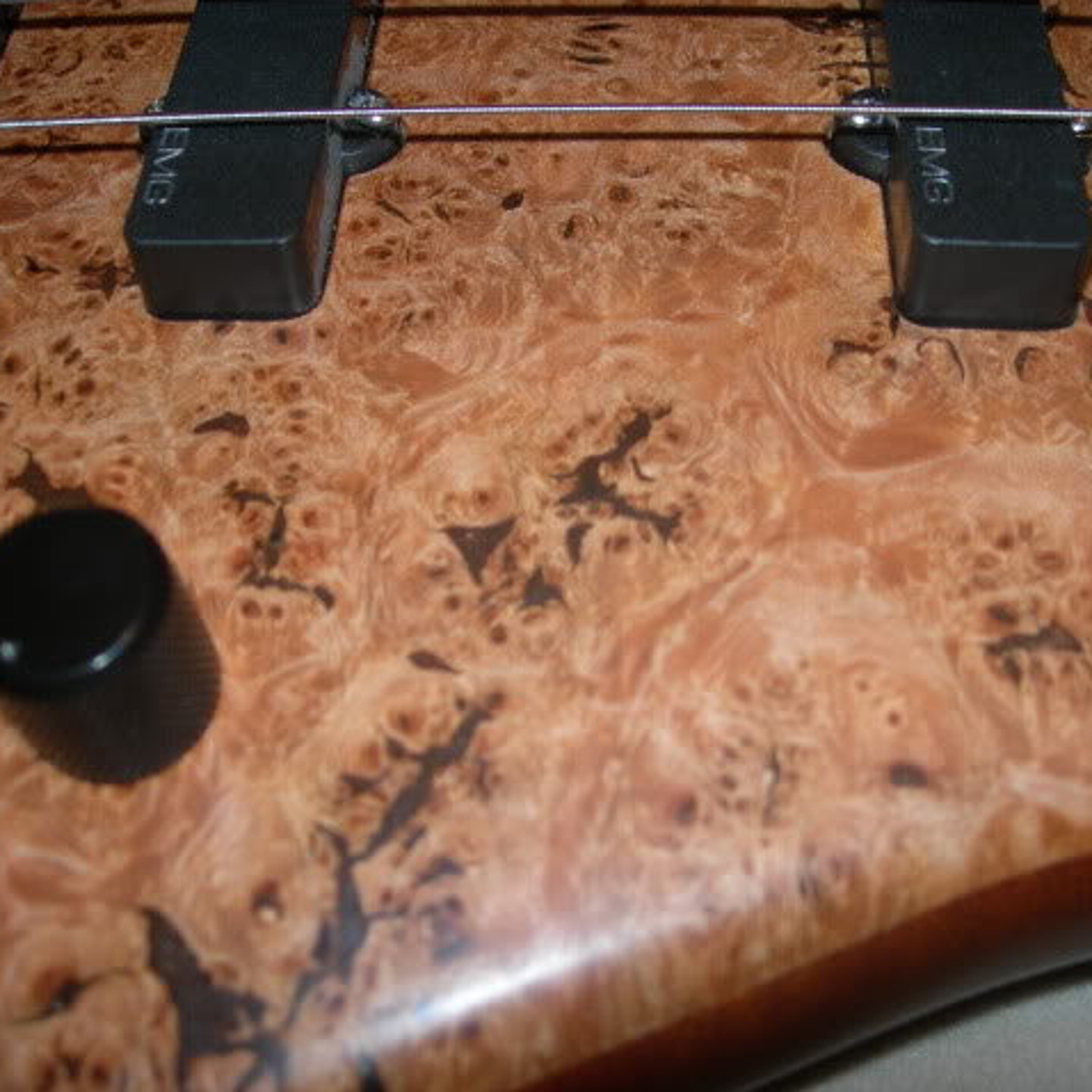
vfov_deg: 37.6
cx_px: 635
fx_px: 1606
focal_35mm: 45
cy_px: 546
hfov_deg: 37.5
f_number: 2.8
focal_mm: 7.8
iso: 50
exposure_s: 1/60.1
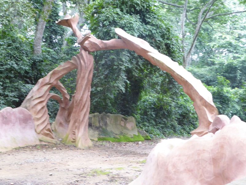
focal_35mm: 54
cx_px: 123
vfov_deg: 27.0
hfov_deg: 35.5
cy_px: 92
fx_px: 384
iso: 400
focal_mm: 9.6
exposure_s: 1/13
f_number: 5.6
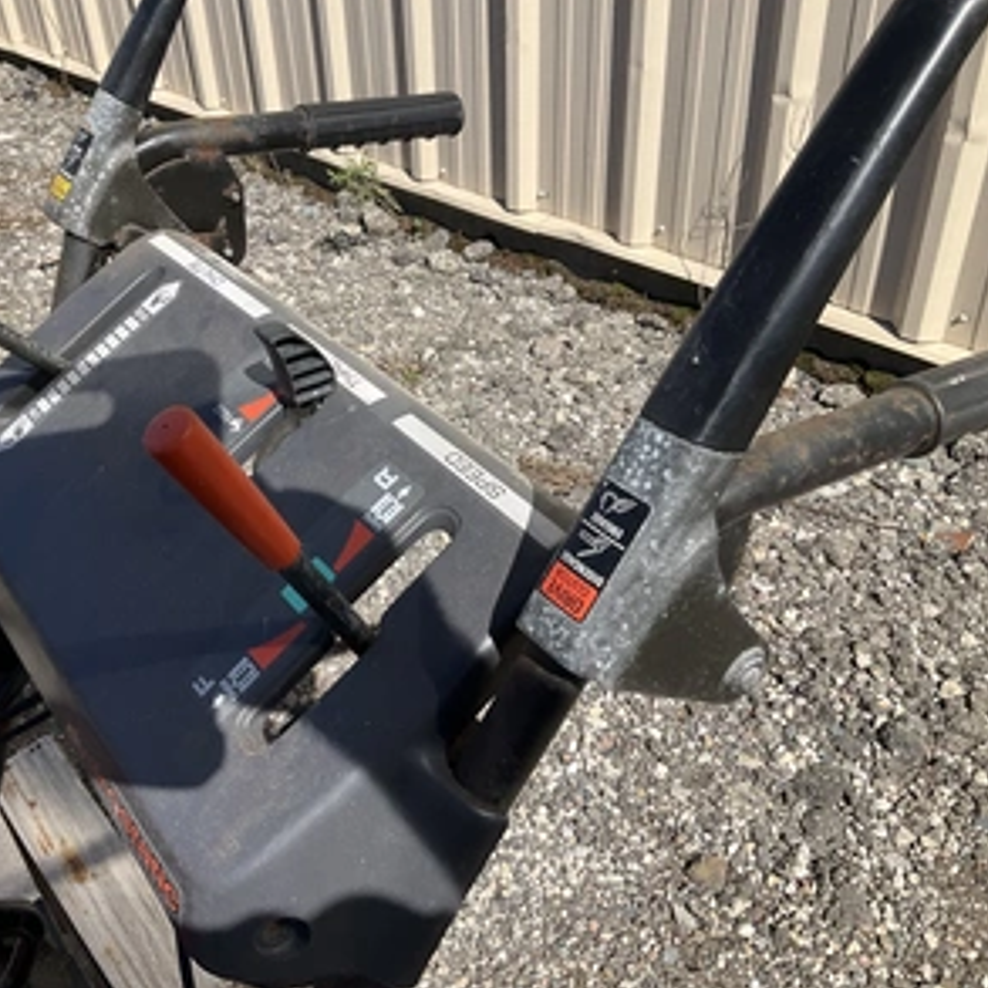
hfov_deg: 46.8
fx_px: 1130
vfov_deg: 47.2
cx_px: 368
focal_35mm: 35
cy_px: 486
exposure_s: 1/1786
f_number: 1.8
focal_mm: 3
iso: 25
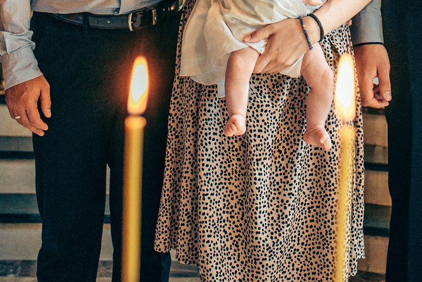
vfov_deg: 12.8
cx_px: 282
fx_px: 1196
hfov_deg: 19.9
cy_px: -127
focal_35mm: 102
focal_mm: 35
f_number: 2.8
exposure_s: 1/160
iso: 800
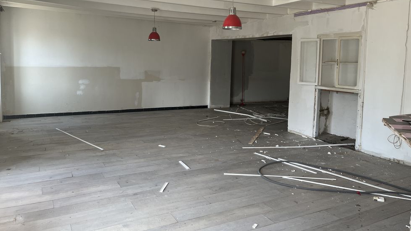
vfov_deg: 39.7
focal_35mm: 29
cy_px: 79
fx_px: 316
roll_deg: -1.1
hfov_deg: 66.1
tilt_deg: -3.8
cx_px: 203
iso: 64
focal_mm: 5.1
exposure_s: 1/121
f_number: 1.6
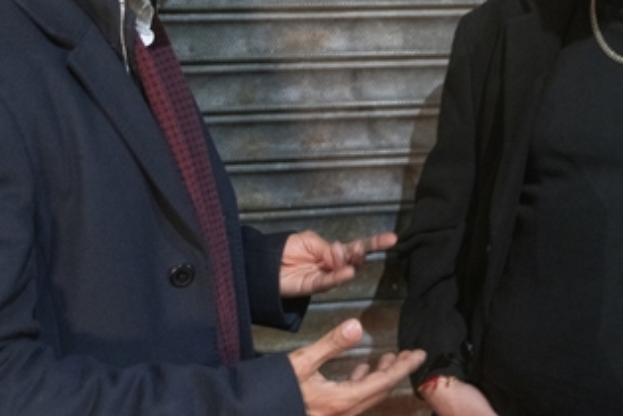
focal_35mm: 59
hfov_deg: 33.8
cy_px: 103
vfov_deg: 22.8
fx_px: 1021
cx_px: 390
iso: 6400
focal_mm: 33
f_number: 2.8
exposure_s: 1/40
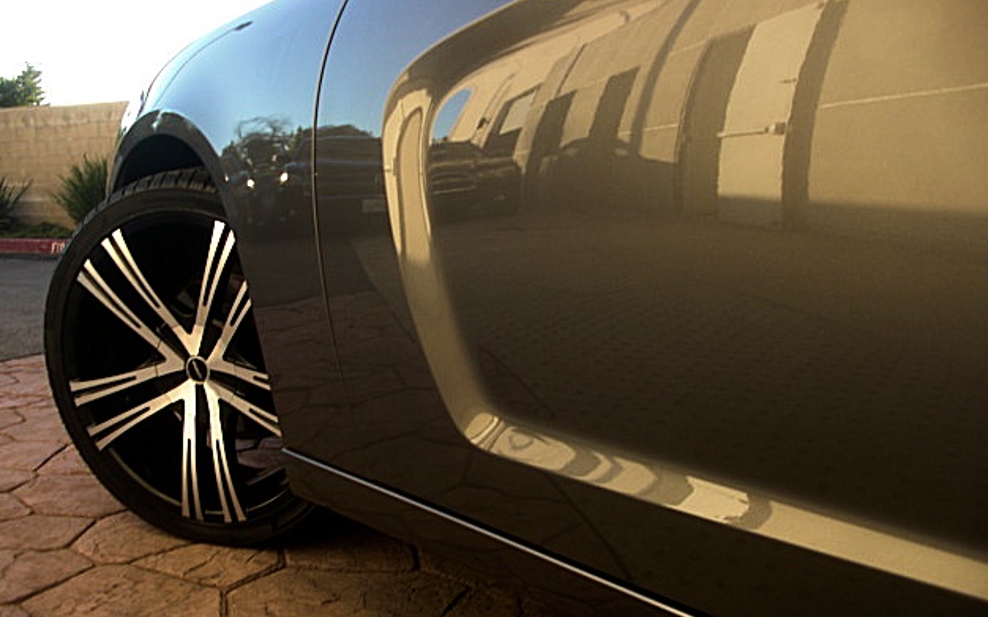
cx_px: 494
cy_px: 339
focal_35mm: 39
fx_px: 1050
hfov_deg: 50.4
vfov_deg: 32.7
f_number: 2.8
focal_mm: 6.3
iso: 50
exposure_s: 1/125
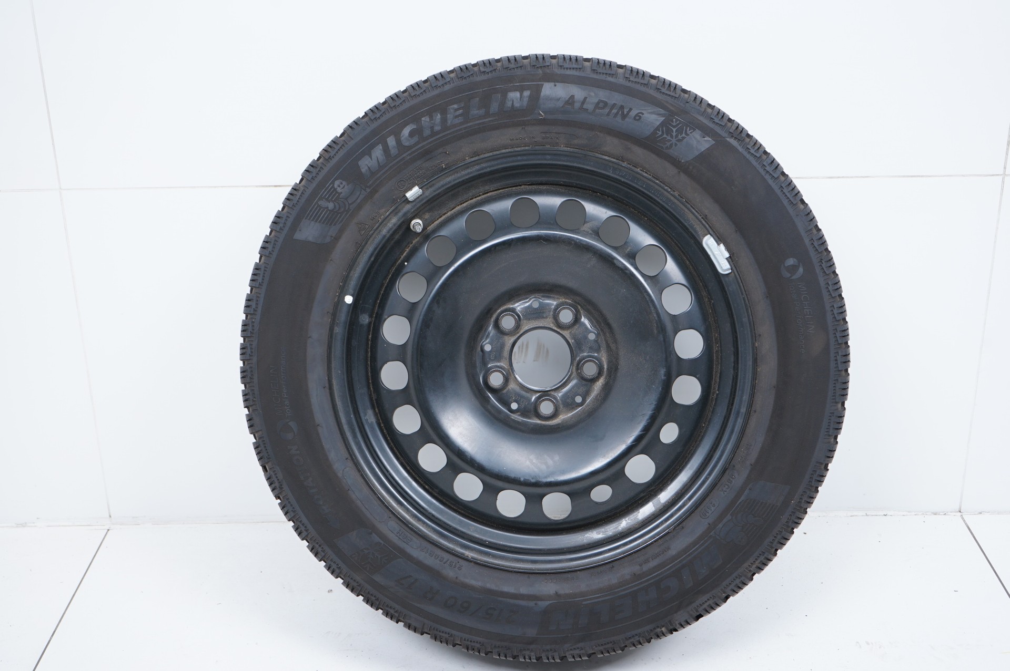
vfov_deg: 29.8
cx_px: 505
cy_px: 336
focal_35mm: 45
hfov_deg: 43.6
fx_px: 1261
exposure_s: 1/100
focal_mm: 45
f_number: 7.1
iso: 250
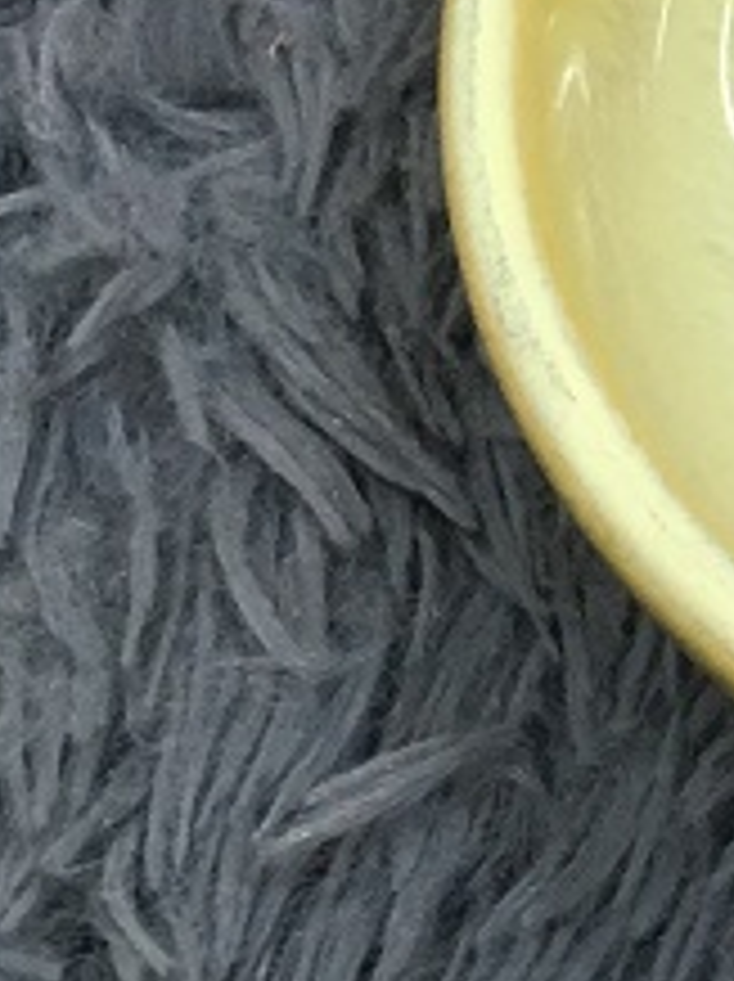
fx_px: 4532
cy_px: -459
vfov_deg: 11.9
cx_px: 1653
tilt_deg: -53.6
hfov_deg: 8.6
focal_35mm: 160
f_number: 2.2
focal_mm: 4.15
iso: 125
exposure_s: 1/33
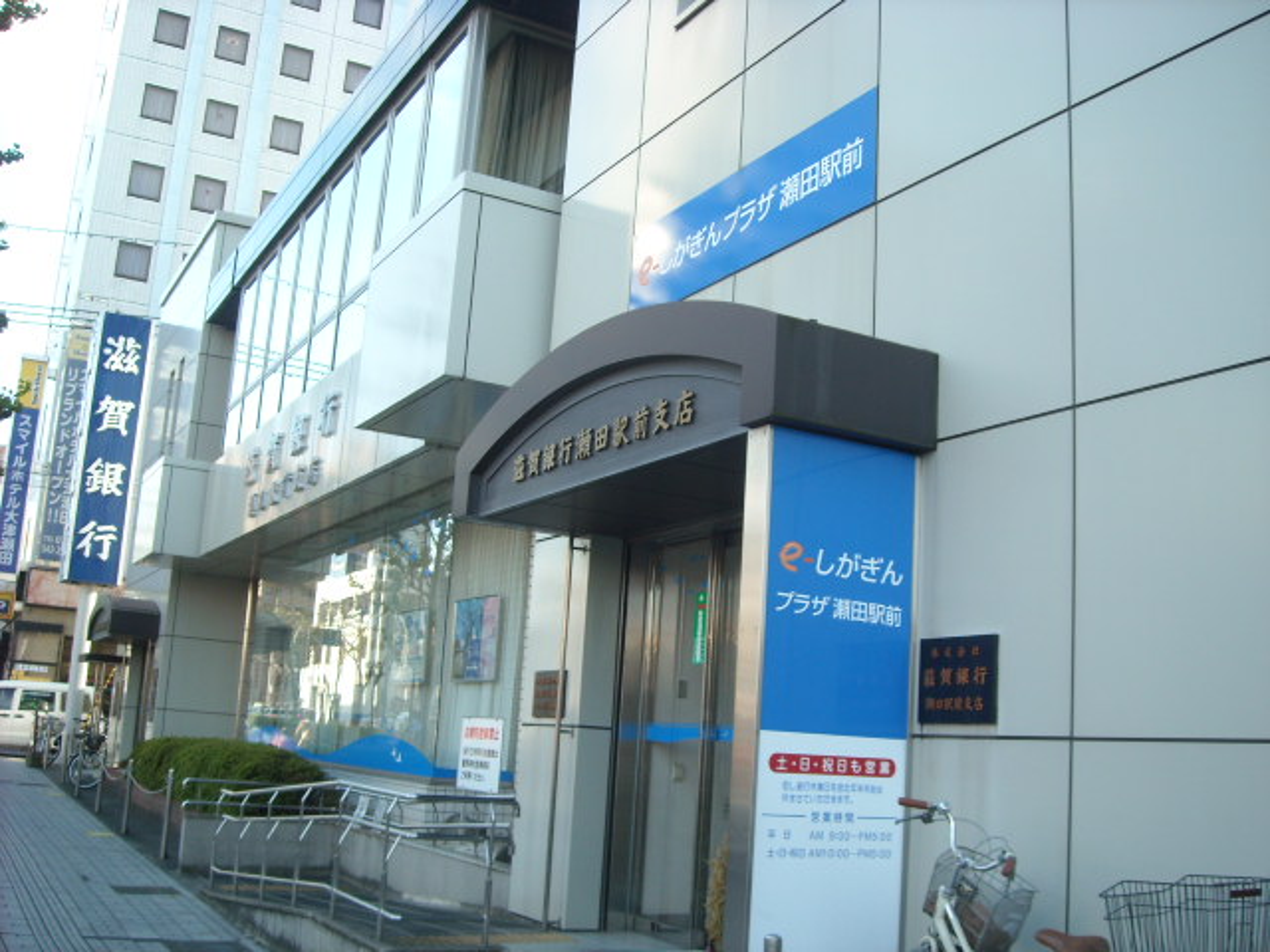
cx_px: 635
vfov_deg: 40.7
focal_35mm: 35
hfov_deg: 52.6
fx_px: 1284
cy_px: 476
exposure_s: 1/154
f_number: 2.8
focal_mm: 5.7
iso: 64
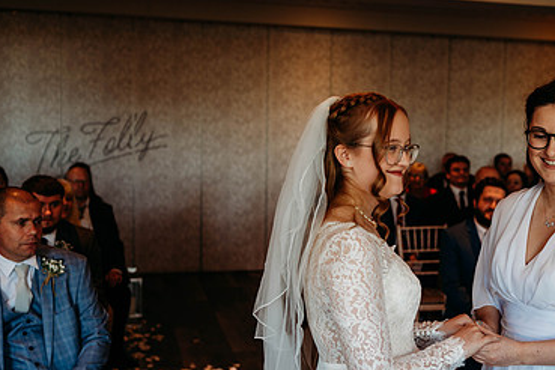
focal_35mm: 55
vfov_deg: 24.6
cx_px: 367
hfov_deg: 35.9
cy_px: 217
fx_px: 848
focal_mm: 35
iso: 250
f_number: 2.5
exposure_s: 1/200
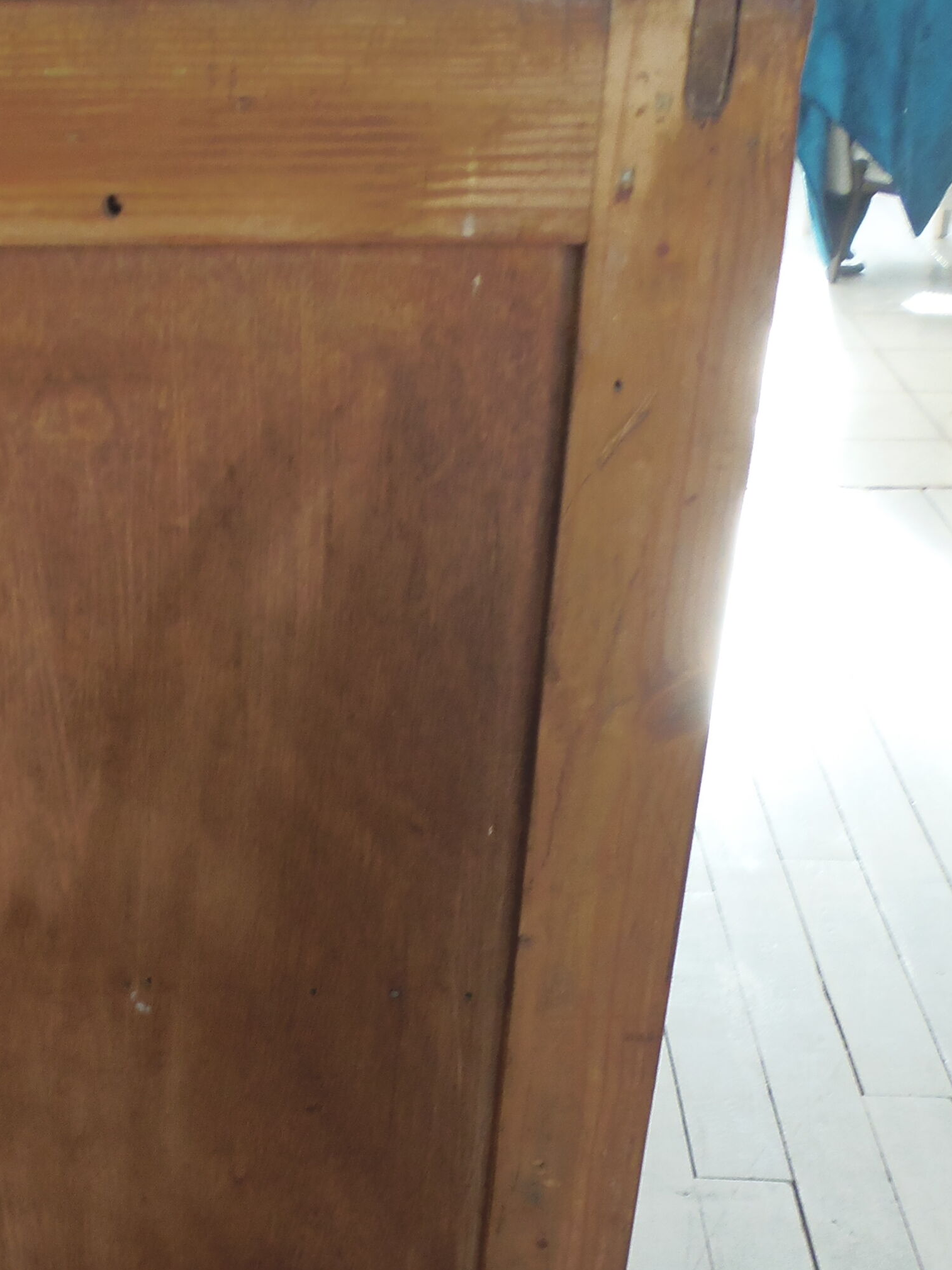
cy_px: 1087
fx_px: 1871
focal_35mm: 51
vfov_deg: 35.7
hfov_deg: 27.7
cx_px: 123
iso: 100
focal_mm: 4.3
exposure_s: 1/30
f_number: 2.9
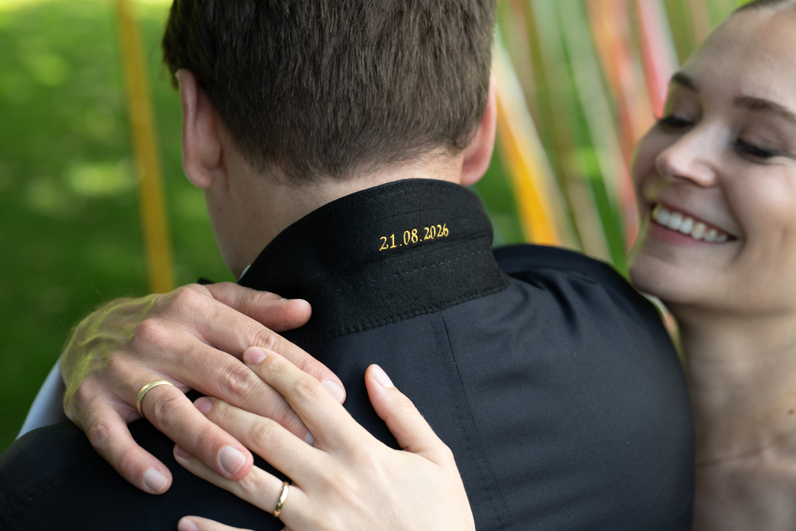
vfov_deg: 16.1
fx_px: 1879
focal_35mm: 85
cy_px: 266
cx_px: 398
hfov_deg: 23.9
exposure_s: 1/125
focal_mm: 85
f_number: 5
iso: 160
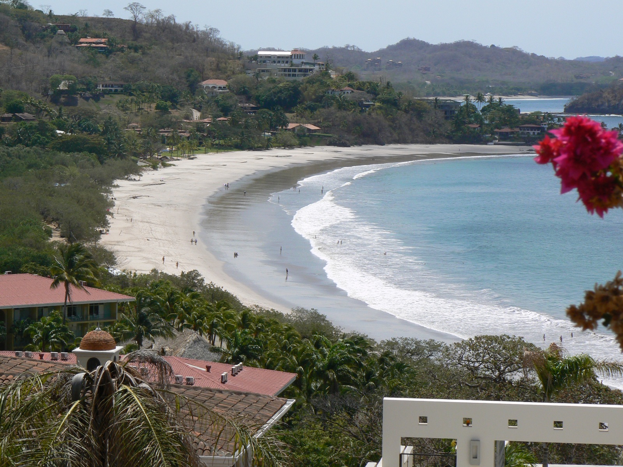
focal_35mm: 119
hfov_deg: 16.6
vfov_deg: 12.5
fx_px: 2142
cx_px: 312
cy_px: 234
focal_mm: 19.9
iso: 80
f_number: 8
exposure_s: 1/500
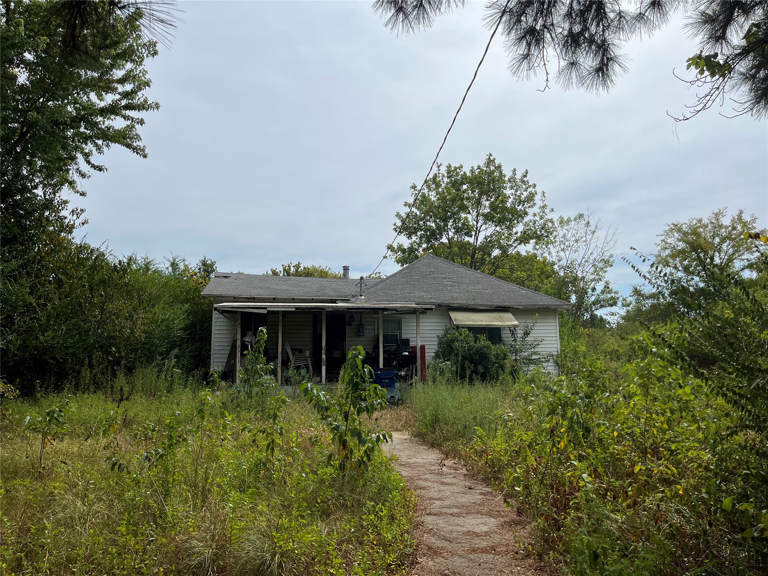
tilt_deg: +6.8
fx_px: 577
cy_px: 288
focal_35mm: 26
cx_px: 384
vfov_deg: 53.1
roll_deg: +1.0
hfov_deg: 67.3
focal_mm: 5.1
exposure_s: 1/7353
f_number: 1.6
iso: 50
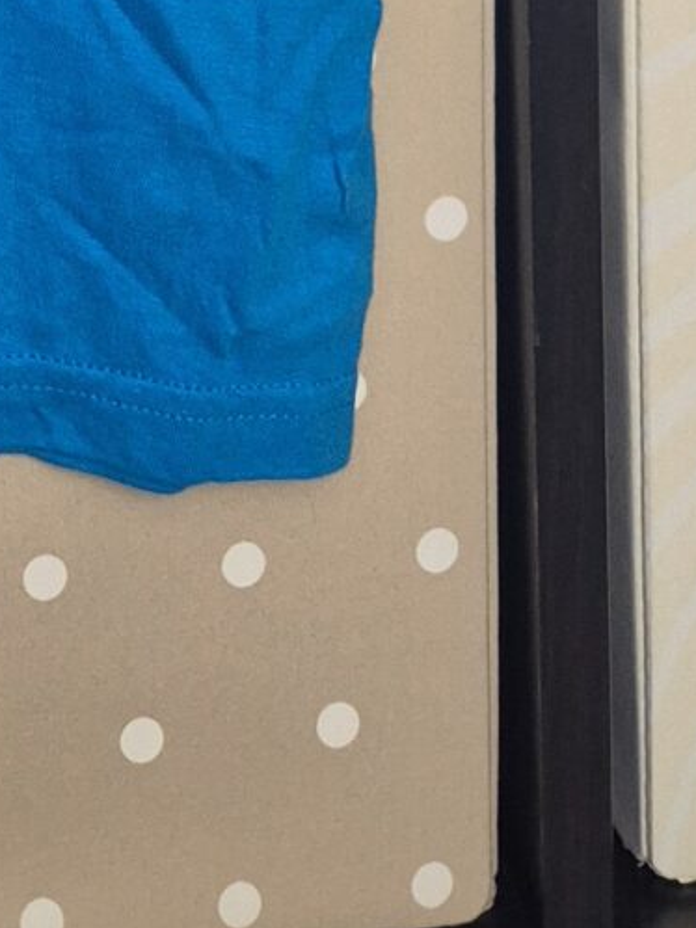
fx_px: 3165
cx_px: -354
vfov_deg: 13.1
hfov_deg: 12.0
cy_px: -1209
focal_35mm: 118
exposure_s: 1/100
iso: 320
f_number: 1.8
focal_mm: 5.4
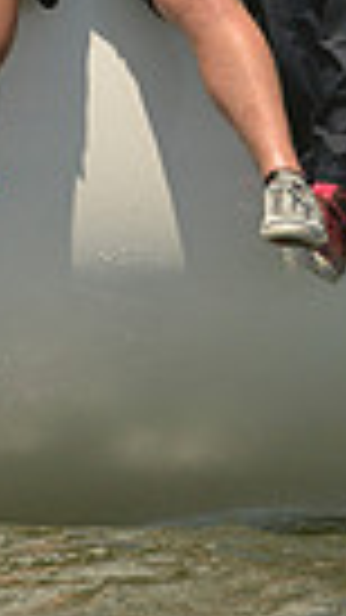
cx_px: 315
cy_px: 137
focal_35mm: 1111
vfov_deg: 1.9
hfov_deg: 1.1
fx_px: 18132
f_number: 9
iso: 280
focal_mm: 250
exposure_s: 1/1250
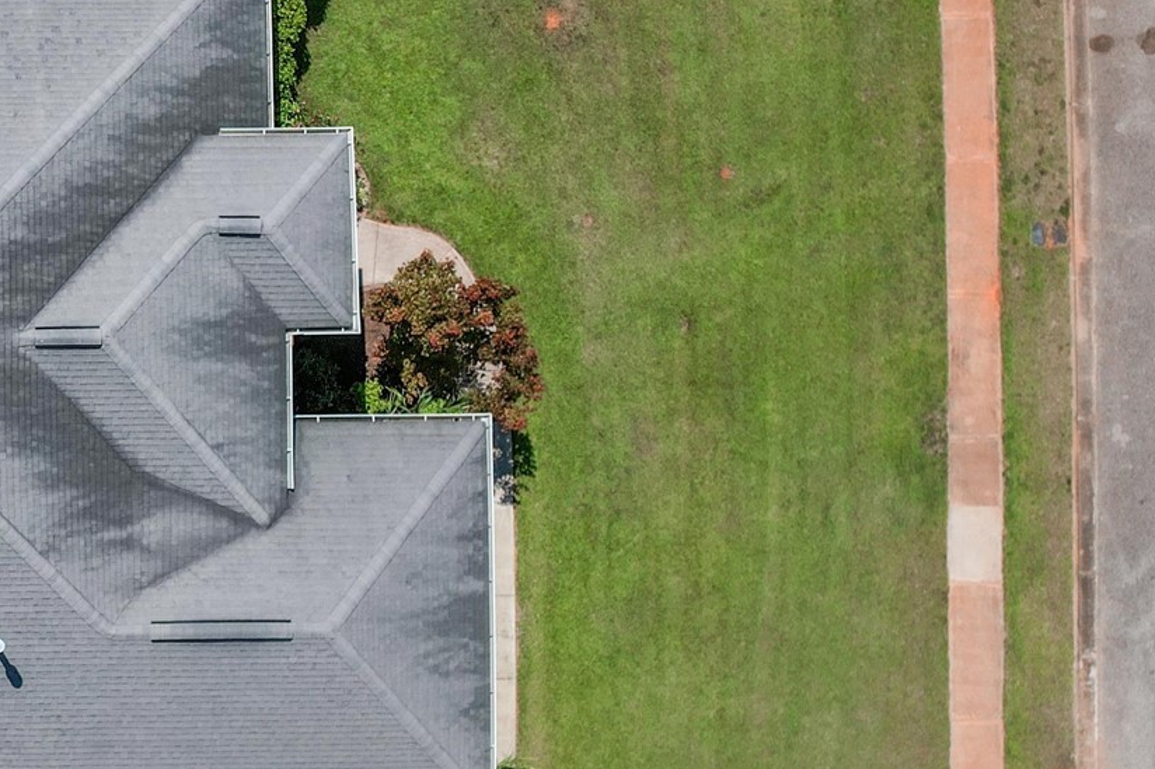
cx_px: -301
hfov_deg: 28.9
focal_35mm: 58
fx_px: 1860
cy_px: 378
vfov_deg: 23.4
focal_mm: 8.38
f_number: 2.8
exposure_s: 1/730
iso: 100
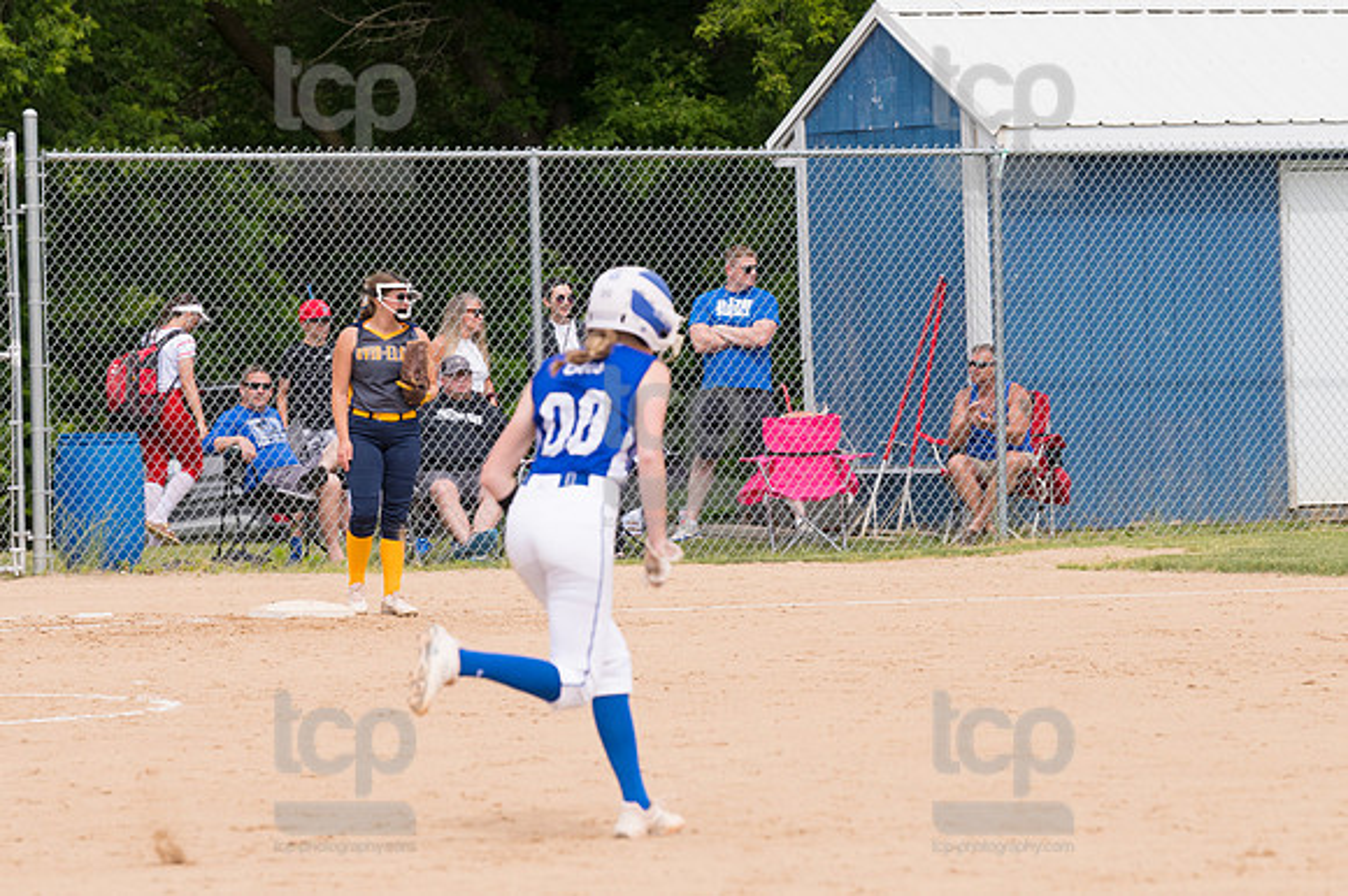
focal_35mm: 292
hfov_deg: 7.1
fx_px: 10927
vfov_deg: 4.7
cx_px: 674
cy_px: 448
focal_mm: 195
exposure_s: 1/1600
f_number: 5.6
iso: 320
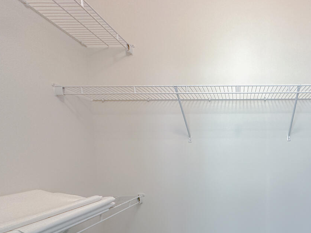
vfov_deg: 54.2
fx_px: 216
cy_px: 175
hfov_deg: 65.5
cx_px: 247
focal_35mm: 24
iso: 400
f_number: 2.2
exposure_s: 1/60
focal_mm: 2.22
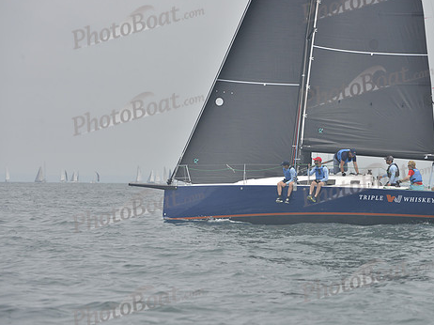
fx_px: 3634
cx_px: 254
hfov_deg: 6.8
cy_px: 147
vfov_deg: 5.1
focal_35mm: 290
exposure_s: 1/1000
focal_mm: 240
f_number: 8
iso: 280
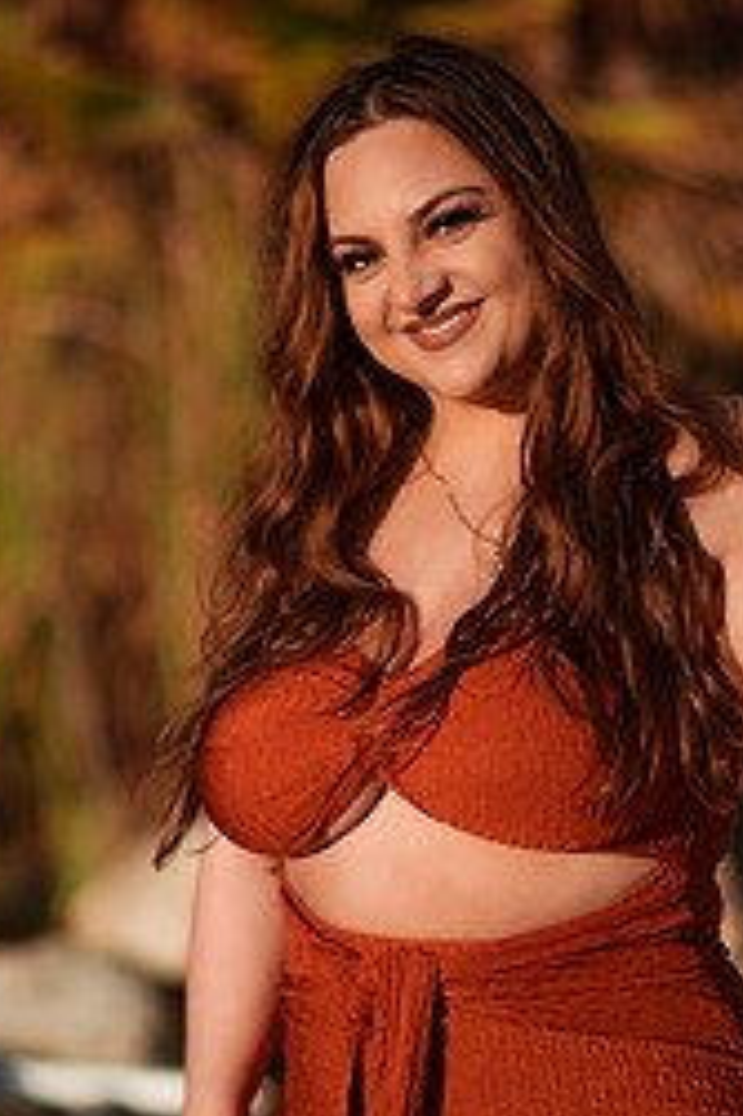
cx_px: 387
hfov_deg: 13.1
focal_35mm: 104
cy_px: 743
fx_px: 3224
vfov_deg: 19.6
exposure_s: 1/8000
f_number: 1.4
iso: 100
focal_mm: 58
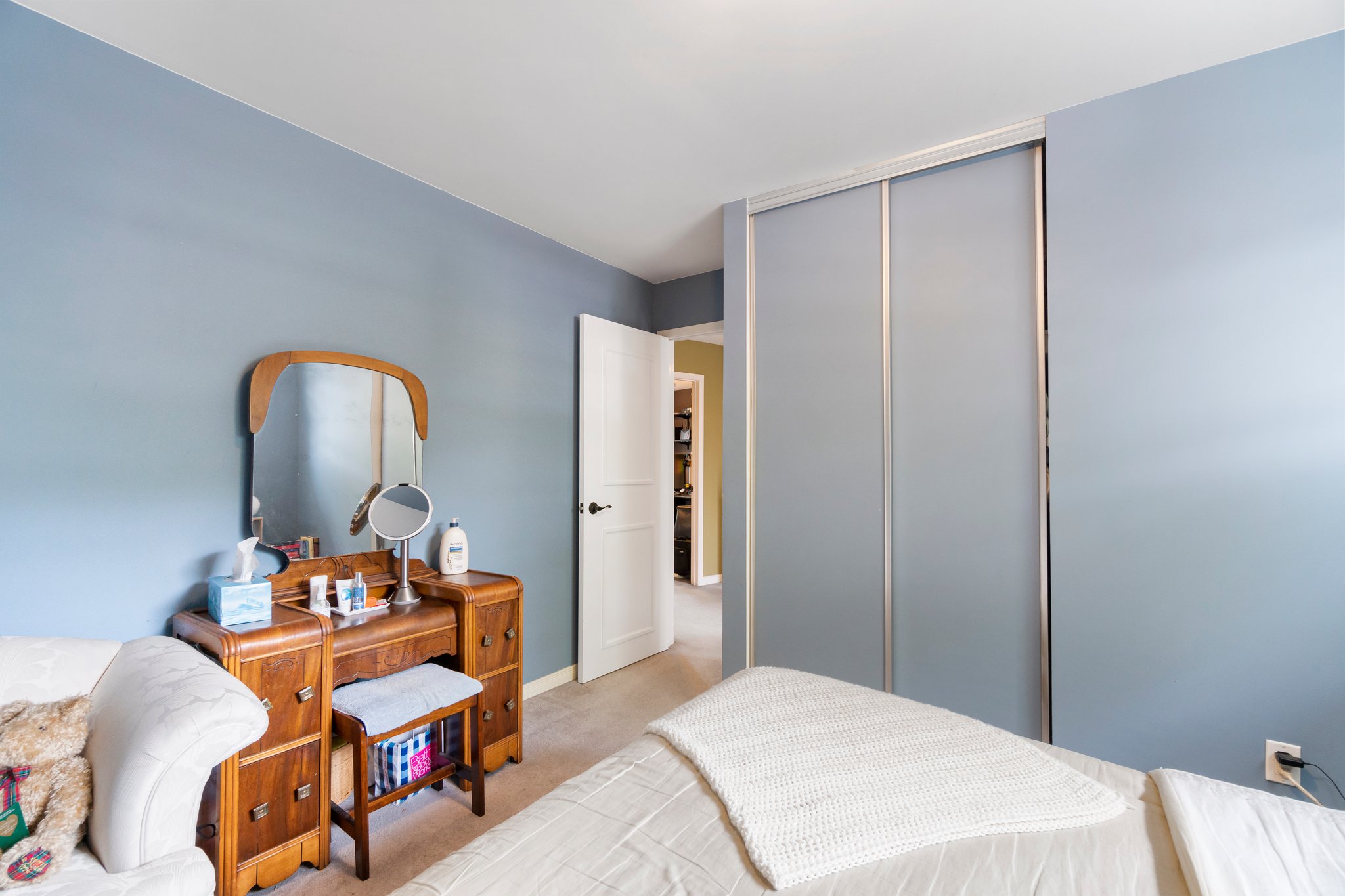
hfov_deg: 100.4
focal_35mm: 15
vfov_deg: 77.3
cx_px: 672
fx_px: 560
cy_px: 448
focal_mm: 10
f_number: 6.3
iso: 640
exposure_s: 1/3
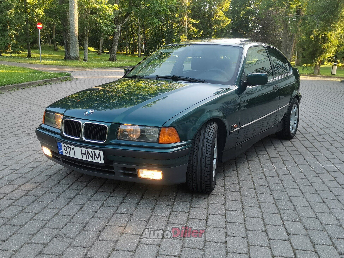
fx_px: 358
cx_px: 172
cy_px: 129
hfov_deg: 51.3
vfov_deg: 39.7
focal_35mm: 36
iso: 50
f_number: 1.8
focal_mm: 5.58
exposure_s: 1/199
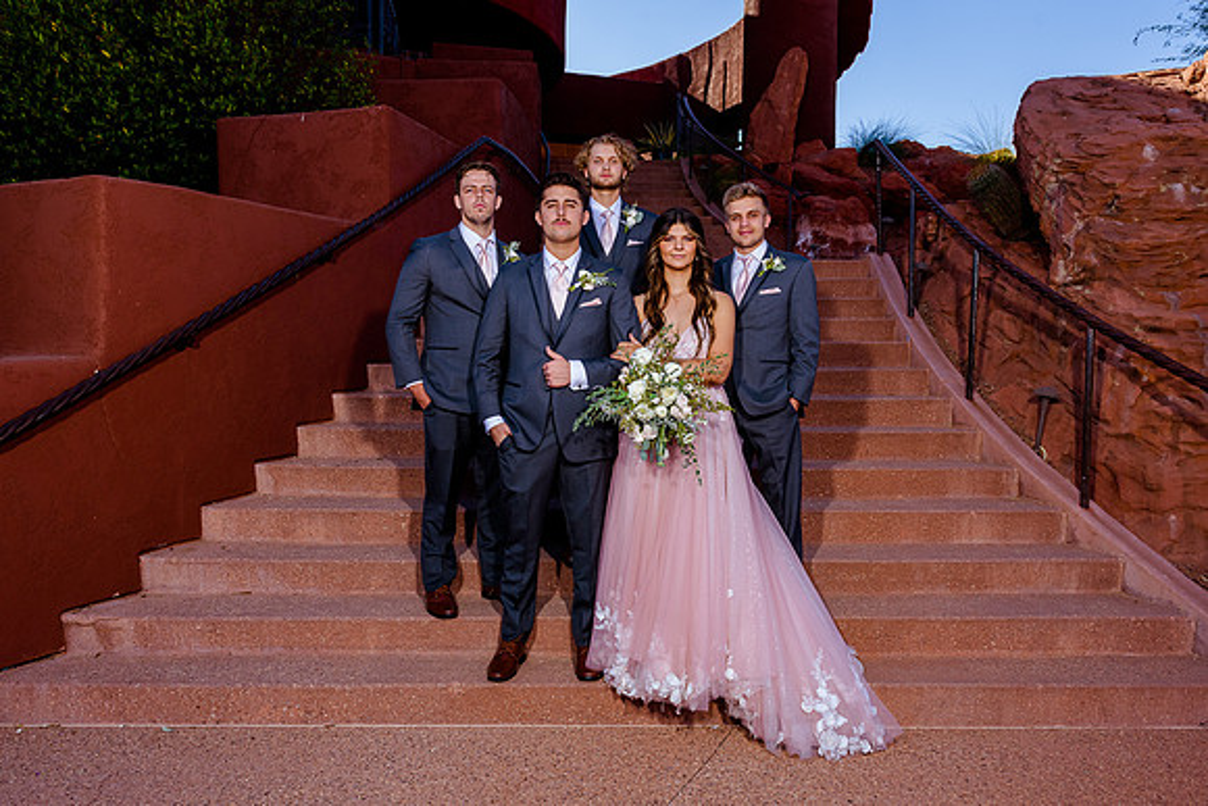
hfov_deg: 65.0
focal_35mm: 28
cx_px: 612
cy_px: 392
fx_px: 948
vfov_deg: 46.0
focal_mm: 24
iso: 200
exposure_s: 1/160
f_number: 8
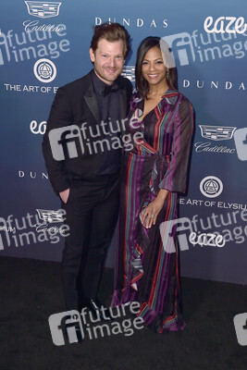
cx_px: 124
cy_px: 185
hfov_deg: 30.5
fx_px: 452
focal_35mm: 44
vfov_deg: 44.5
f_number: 5.6
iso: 250
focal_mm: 44
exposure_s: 1/320
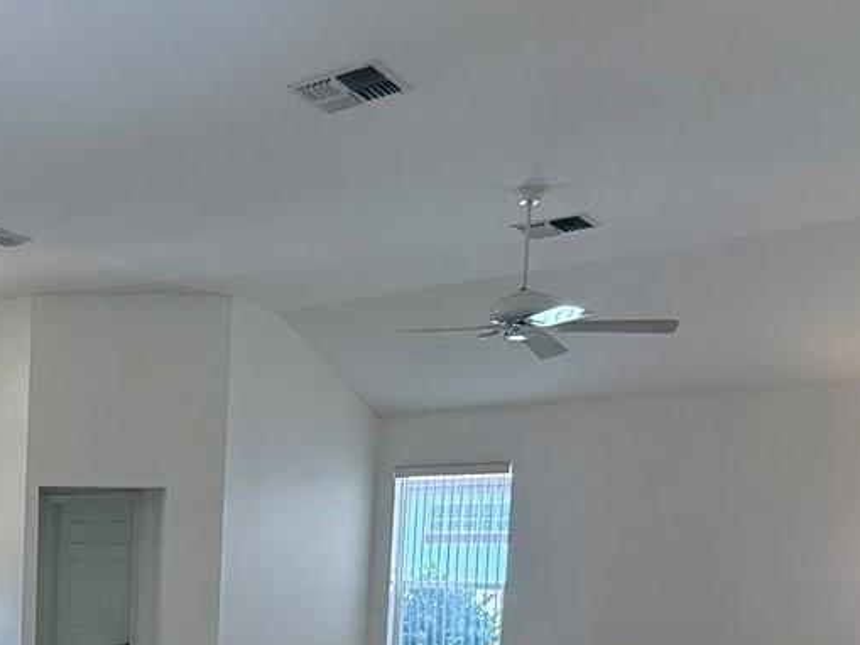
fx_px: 1093
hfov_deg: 36.3
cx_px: -91
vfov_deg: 30.5
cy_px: 648
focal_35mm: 44
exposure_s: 1/120
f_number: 2.2
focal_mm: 2.22
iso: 100
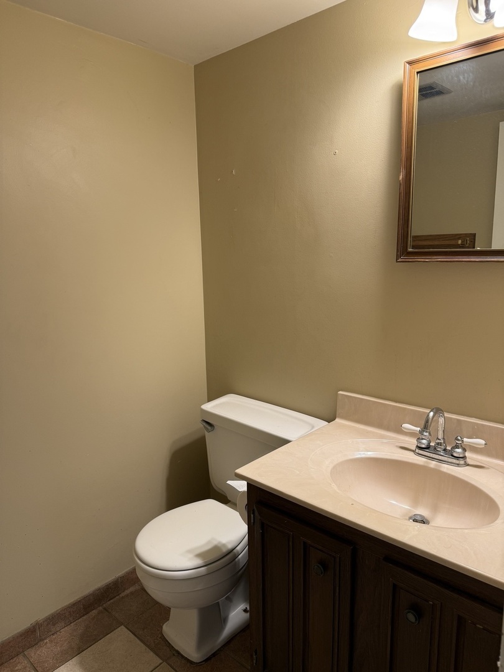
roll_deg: +1.2
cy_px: 336
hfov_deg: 56.8
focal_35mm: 24
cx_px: 252
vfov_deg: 71.6
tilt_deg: -10.6
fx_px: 466
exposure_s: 1/60
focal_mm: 6.76
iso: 125
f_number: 1.78
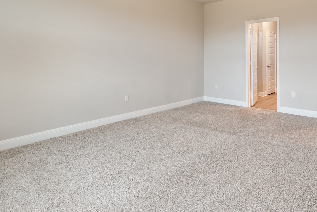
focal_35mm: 24
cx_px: 206
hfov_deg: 72.0
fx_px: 211
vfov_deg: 51.4
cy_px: 59
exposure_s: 1/4
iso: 400
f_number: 8
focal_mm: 14
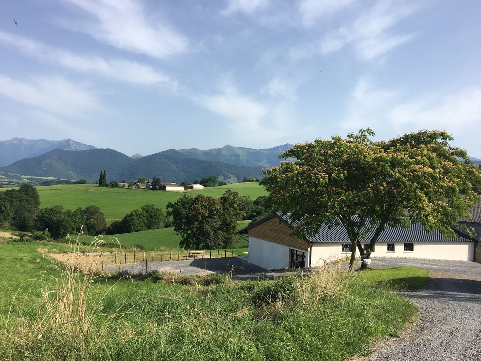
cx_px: 240
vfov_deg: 48.2
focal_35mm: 29
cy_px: 180
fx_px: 403
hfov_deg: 61.7
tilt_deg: +1.4
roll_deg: -3.4
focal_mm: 4.15
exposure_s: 1/1261
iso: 25
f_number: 2.2
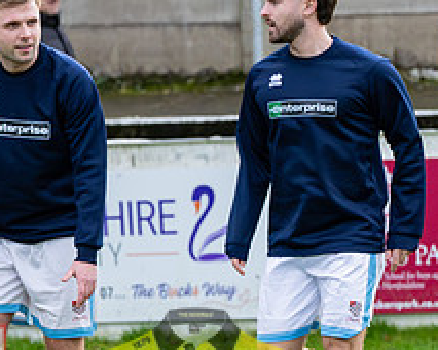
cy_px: 264
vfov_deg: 2.7
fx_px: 7421
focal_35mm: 573
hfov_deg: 3.4
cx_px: -33
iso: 1250
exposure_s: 1/2000
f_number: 4.5
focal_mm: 128
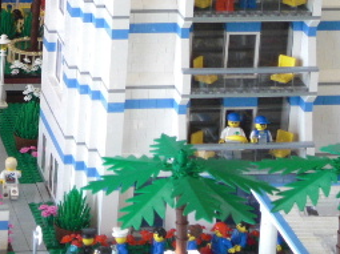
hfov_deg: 10.5
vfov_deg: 7.9
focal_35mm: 186
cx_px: -13
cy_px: -53
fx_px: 1826
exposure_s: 1/50
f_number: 4.2
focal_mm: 13.1
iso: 200
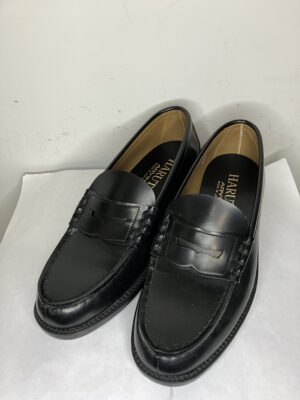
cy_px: 200
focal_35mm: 28
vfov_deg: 63.4
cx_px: 150
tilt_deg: -46.5
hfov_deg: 49.7
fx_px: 324
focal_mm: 3.99
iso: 50
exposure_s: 1/50
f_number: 1.8
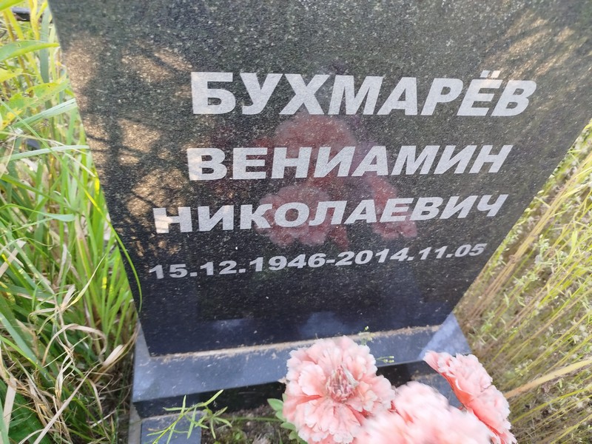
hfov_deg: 71.6
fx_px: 410
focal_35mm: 24
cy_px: 222
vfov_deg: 56.8
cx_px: 296
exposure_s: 1/33
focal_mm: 5.31
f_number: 1.7
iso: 125
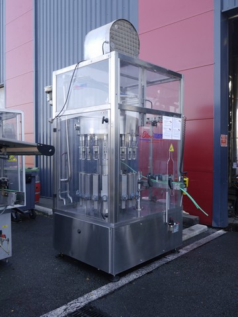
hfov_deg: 44.2
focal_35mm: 32
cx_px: 119
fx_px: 293
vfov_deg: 56.8
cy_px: 158
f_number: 4
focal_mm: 16
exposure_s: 1/125
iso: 160
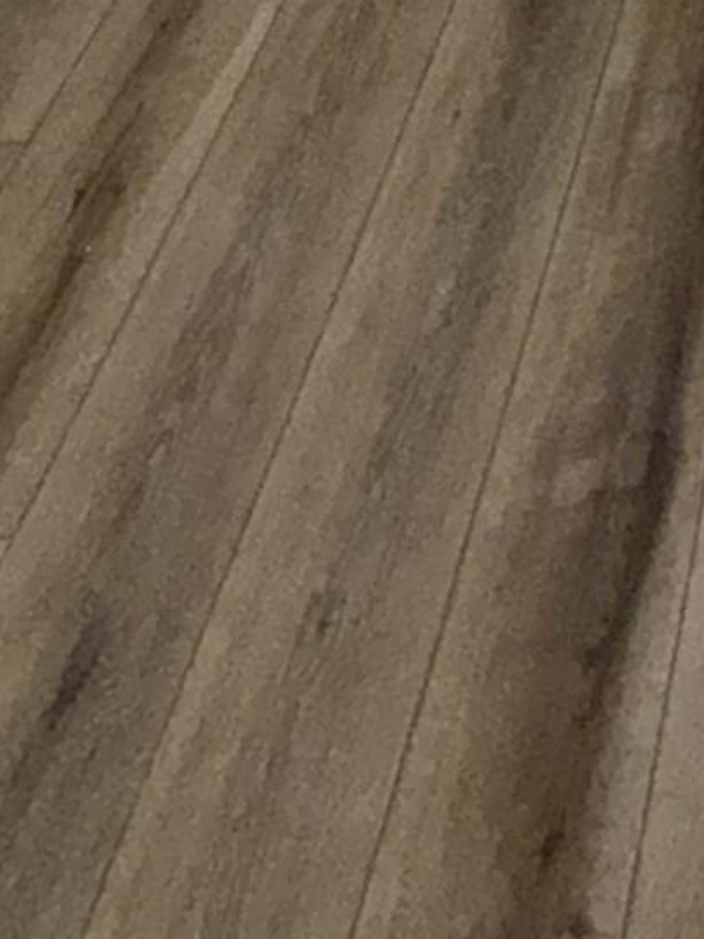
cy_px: -874
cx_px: 1145
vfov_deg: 19.9
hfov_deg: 20.2
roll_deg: +0.7
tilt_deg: -24.0
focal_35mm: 59
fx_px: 1601
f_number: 2.2
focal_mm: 2.22
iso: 125
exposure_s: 1/112
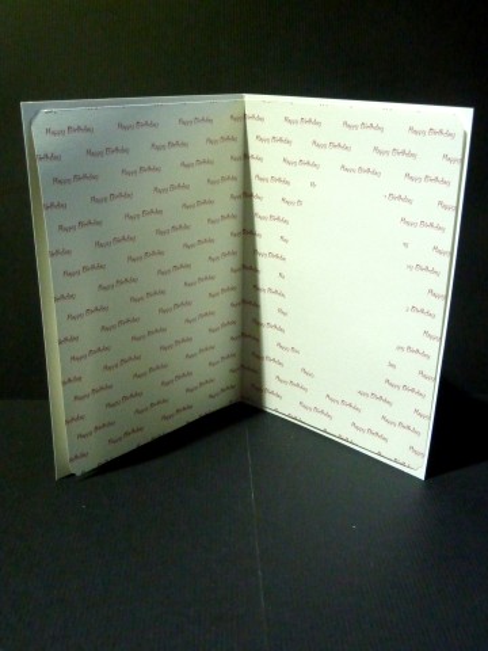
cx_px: 244
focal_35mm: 37
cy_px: 326
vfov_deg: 50.1
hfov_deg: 38.7
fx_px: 695
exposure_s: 1/40
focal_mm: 6.1
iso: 800
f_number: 3.6
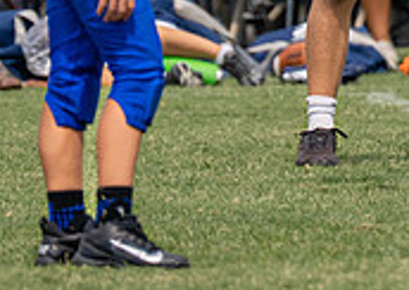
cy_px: -308
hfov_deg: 1.7
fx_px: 13744
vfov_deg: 1.2
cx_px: 459
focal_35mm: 1186
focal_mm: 200
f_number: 2.8
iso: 125
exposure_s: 1/2500
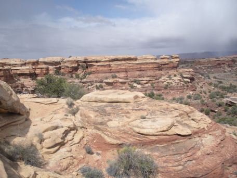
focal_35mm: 36
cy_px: 89
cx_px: 118
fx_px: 246
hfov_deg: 51.4
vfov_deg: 39.7
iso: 64
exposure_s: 1/942
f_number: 3.5
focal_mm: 6.3
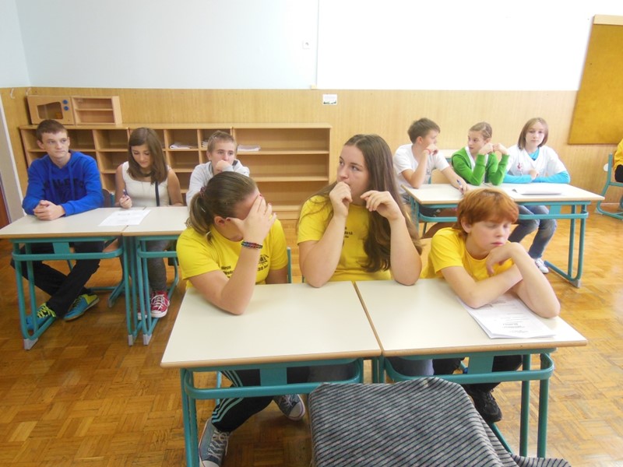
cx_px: 312
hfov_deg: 69.4
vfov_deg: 54.9
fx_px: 450
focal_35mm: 25
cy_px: 234
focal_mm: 4.5
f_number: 3.5
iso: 400
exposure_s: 1/20
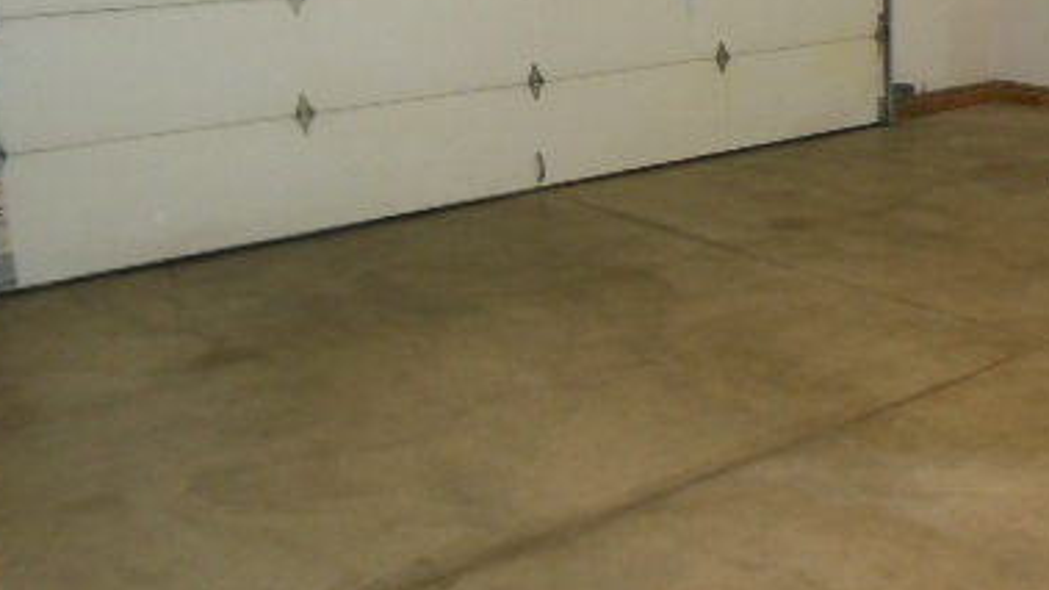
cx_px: 756
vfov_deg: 25.2
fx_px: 1279
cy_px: 66
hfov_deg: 43.5
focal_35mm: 46
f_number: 3.2
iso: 400
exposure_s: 1/25
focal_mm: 4.5
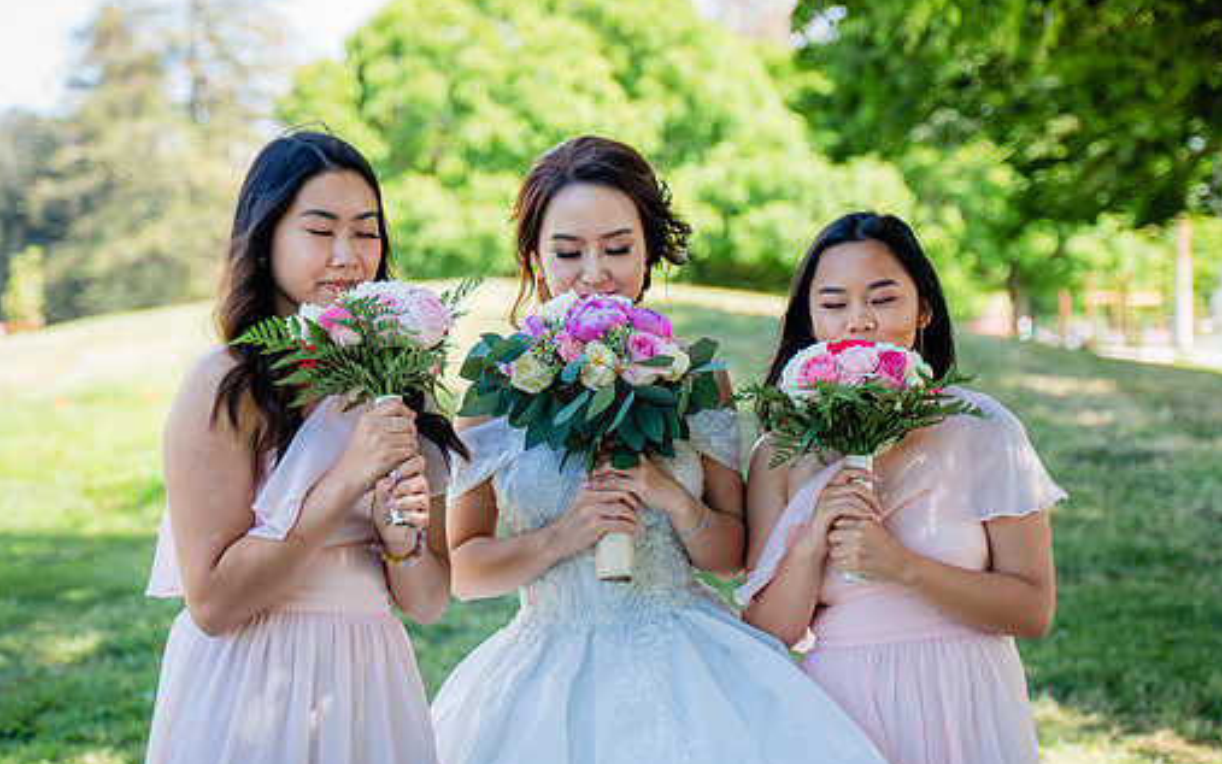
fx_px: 2864
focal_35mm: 86
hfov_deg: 24.1
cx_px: 561
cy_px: 360
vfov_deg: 15.2
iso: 200
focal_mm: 60
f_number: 2.8
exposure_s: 1/400
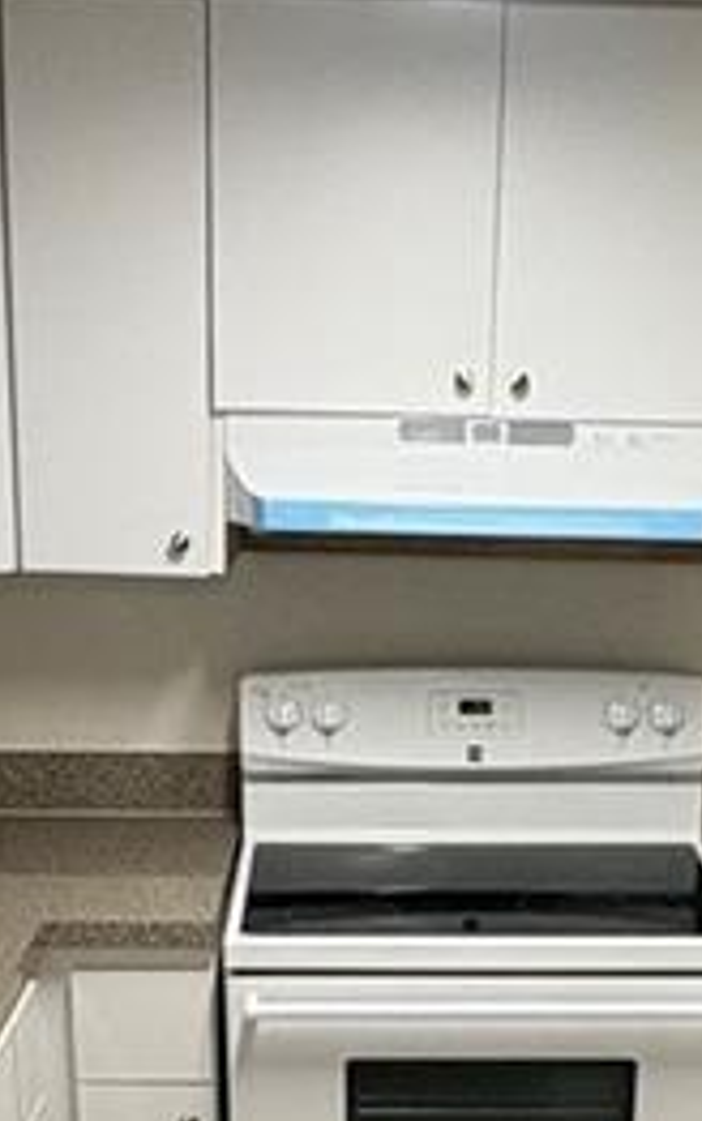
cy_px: 1147
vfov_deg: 28.2
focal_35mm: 68
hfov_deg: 19.2
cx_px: 402
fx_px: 2079
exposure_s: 1/60
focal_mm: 2.22
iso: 160
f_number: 2.2
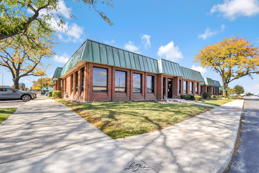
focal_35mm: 15
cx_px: 130
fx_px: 108
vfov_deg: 77.3
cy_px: 86
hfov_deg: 100.4
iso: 400
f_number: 8
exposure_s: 1/1250
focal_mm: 10
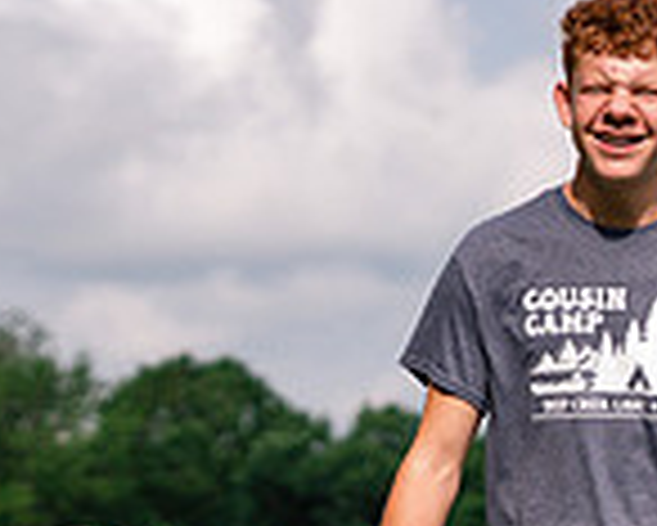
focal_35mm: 316
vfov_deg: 4.9
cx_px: 405
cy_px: 744
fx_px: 6149
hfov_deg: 6.1
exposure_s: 1/6400
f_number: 3.5
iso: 400
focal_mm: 85
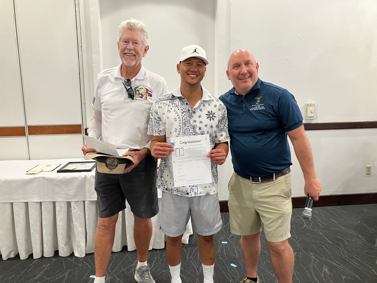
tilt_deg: -9.1
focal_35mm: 28
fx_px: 305
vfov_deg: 49.7
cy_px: 142
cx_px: 188
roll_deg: -0.6
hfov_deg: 63.4
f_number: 1.8
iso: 250
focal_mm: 3.99
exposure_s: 1/40
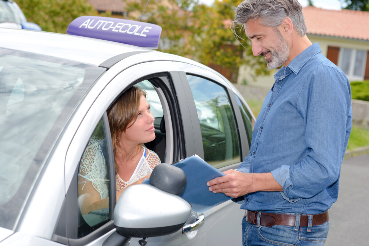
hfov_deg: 23.9
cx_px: 184
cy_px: 123
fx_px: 871
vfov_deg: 16.1
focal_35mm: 85
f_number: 5.6
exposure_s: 1/160
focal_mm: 85
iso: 64
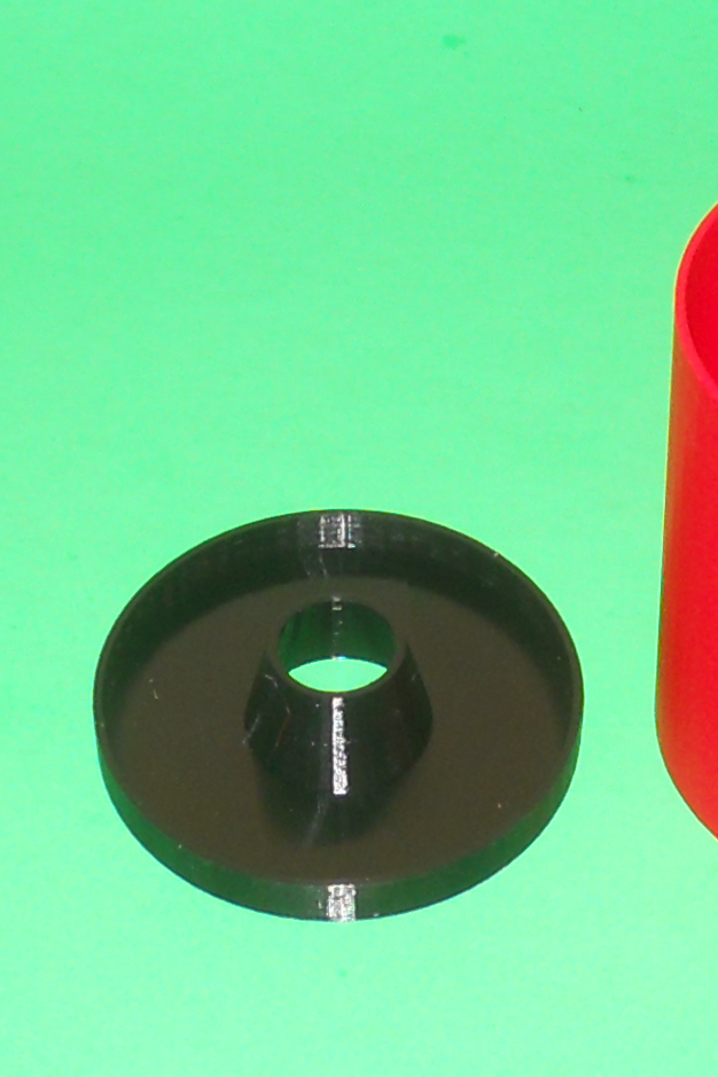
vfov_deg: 49.6
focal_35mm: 39
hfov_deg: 32.5
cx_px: 645
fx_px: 1167
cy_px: 538
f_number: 2.7
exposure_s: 1/25
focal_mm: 5
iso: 80
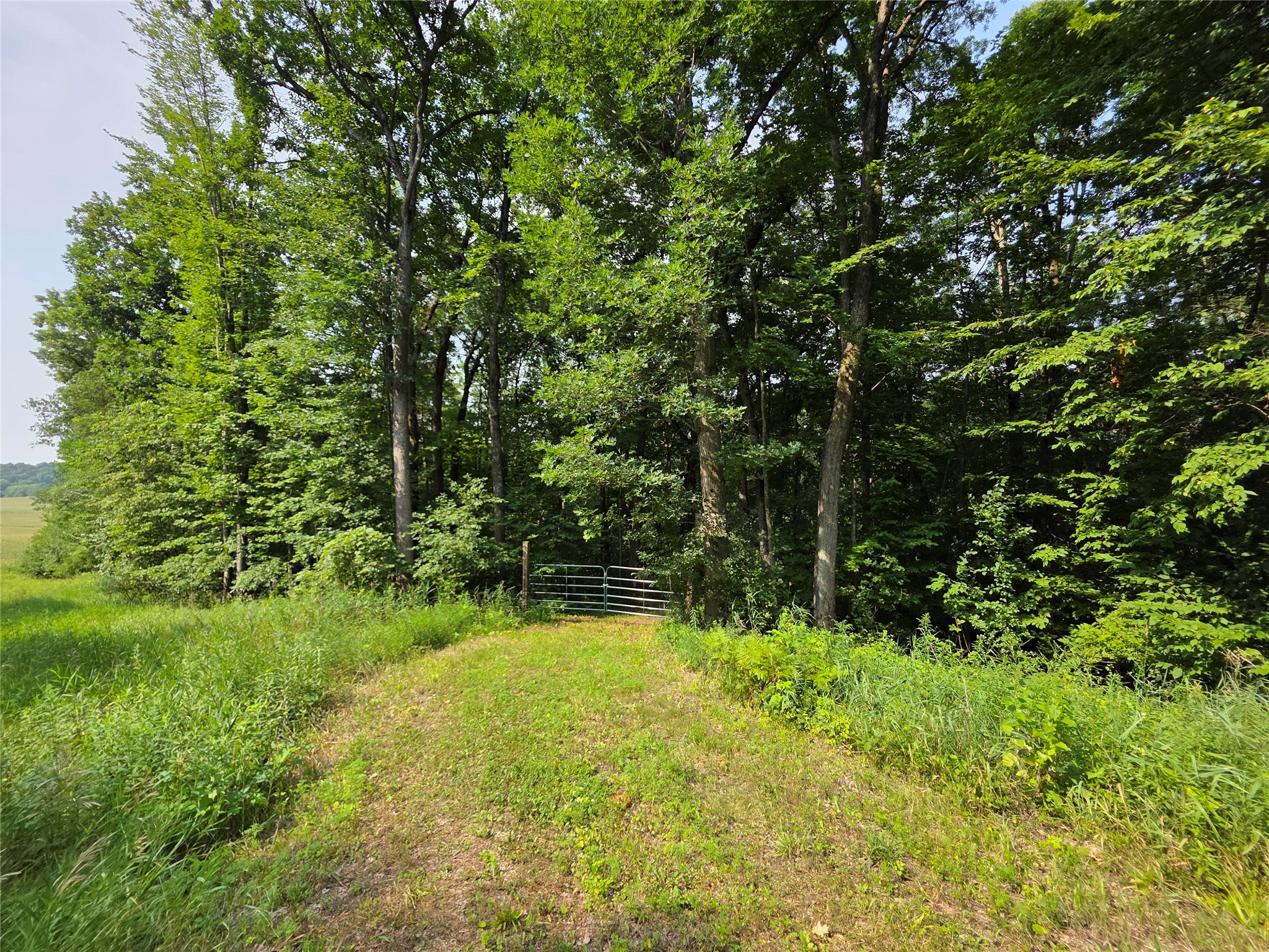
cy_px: 476
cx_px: 634
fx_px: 477
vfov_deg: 89.9
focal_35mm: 13
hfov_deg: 106.2
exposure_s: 1/1117
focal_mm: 2.2
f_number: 1.9
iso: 40
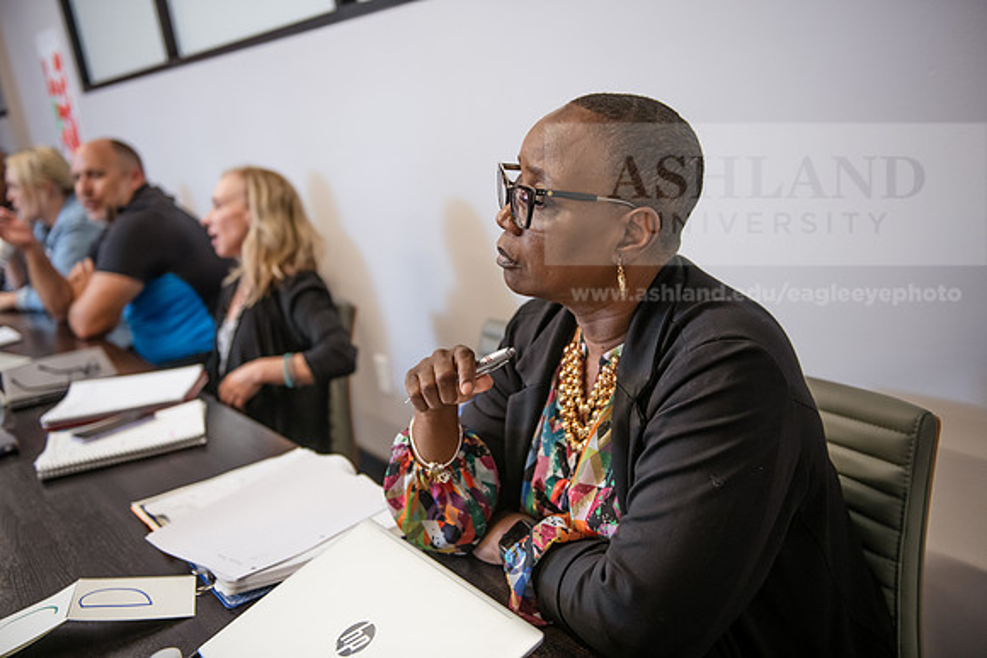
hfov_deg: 50.7
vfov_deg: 35.1
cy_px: 329
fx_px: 1042
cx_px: 494
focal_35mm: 38
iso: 800
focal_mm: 38
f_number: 2.8
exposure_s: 1/160
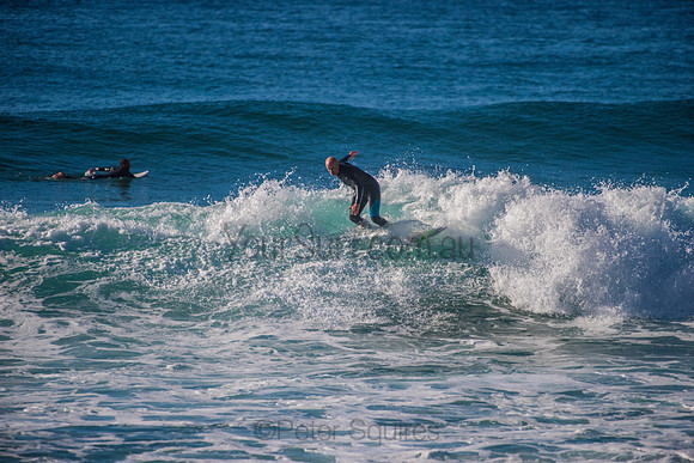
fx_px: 9641
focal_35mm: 500
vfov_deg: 2.8
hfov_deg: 4.1
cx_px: 347
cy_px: 232
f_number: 5.6
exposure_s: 1/2000
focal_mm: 500
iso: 720
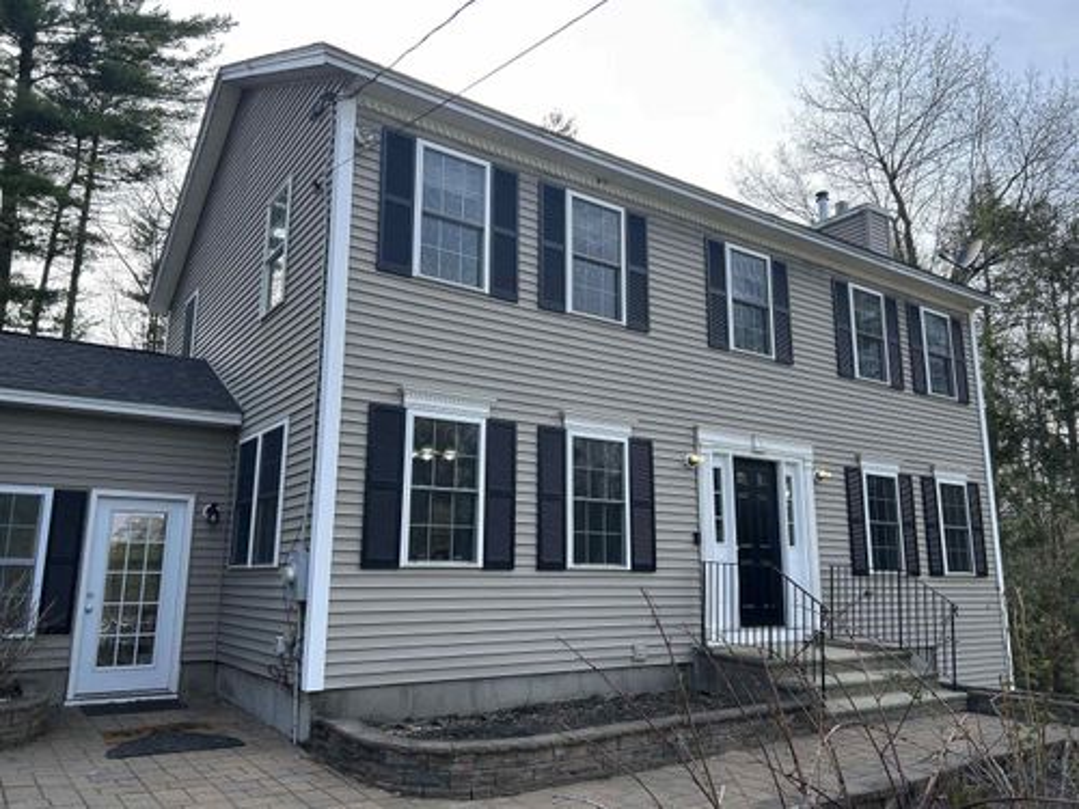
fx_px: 810
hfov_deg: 67.3
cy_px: 404
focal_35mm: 26
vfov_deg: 53.1
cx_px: 540
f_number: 1.5
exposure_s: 1/1124
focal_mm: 5.7
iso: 50
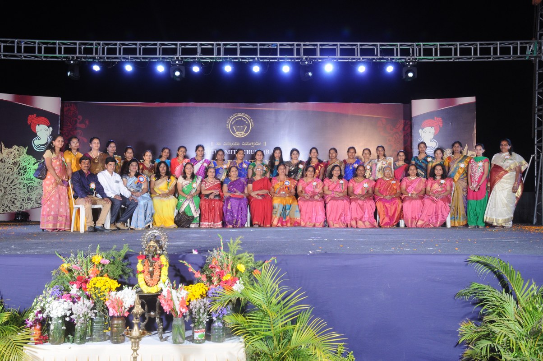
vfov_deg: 39.9
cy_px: 180
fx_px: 497
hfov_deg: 57.3
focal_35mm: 33
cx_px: 272
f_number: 8
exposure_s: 1/125
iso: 640
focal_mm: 22
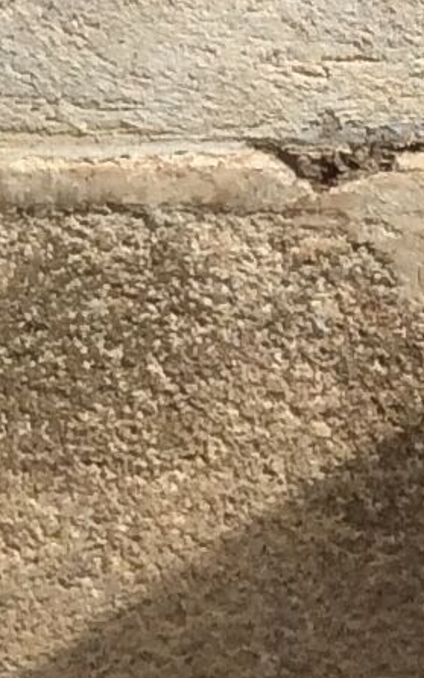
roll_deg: +0.4
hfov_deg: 6.3
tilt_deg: -7.9
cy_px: 337
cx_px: 1053
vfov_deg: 10.6
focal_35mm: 197
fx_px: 3640
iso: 32
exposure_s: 1/1003
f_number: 2.4
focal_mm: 3.3
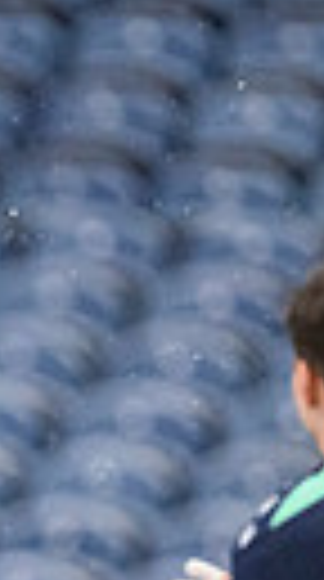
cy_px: 968
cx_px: -411
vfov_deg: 0.9
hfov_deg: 0.5
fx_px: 36044
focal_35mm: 2346
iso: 8000
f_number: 3.5
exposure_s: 1/1600
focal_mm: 400
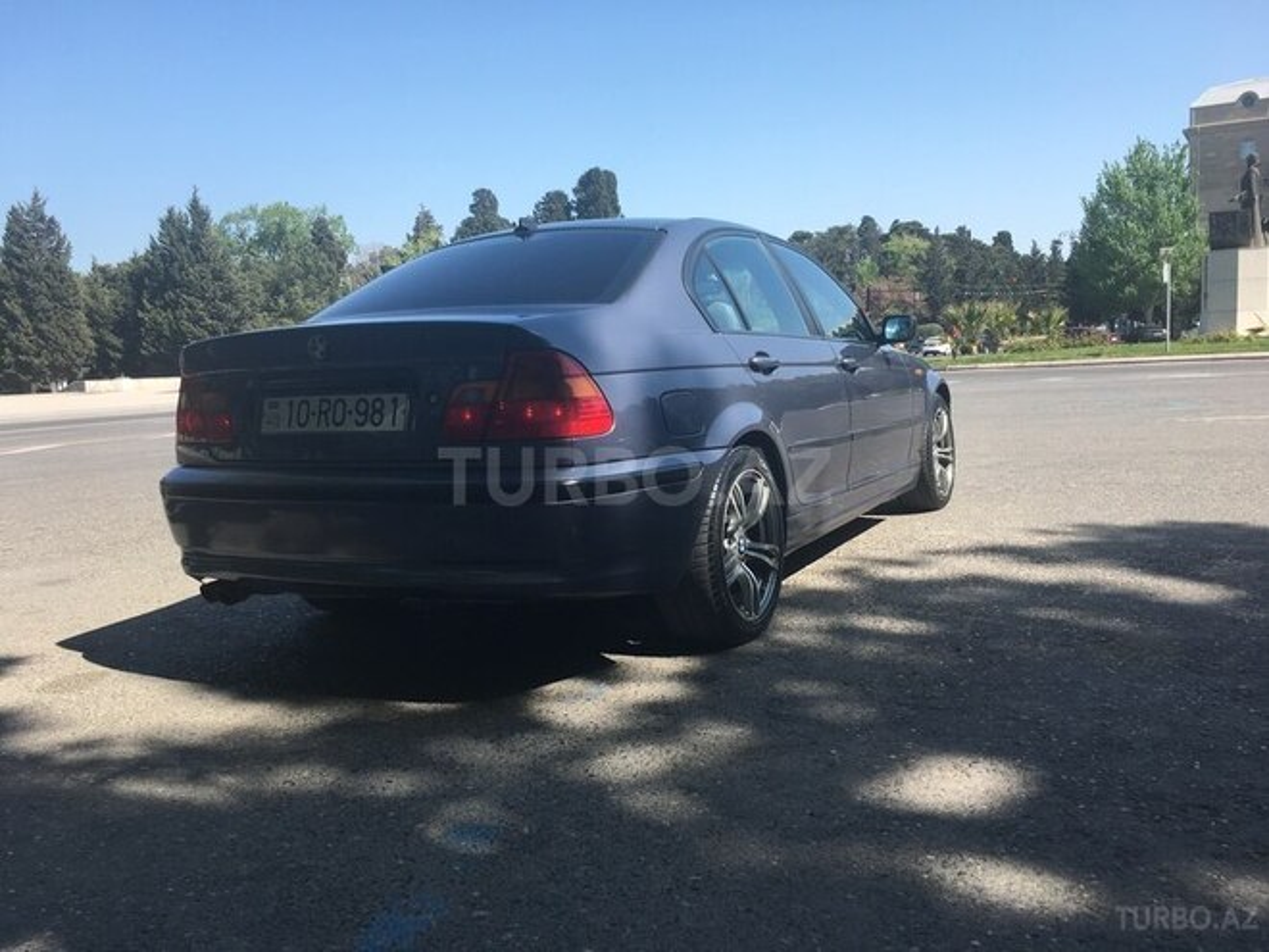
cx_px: 634
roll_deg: +2.2
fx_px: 1063
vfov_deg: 48.2
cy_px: 476
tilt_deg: -4.9
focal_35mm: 29
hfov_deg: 61.7
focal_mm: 4.15
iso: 25
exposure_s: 1/864
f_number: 2.2
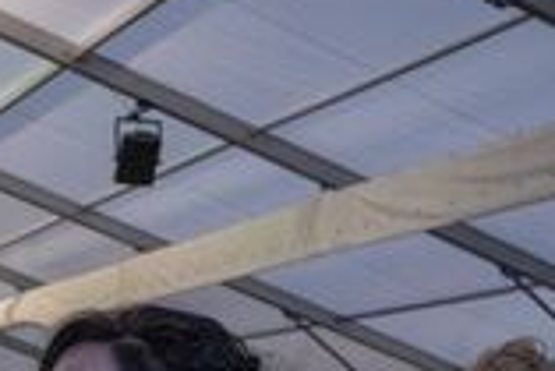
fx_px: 1589
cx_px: -39
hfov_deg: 19.1
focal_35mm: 103
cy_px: 583
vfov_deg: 12.6
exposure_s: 1/80
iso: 800
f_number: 5
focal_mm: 30
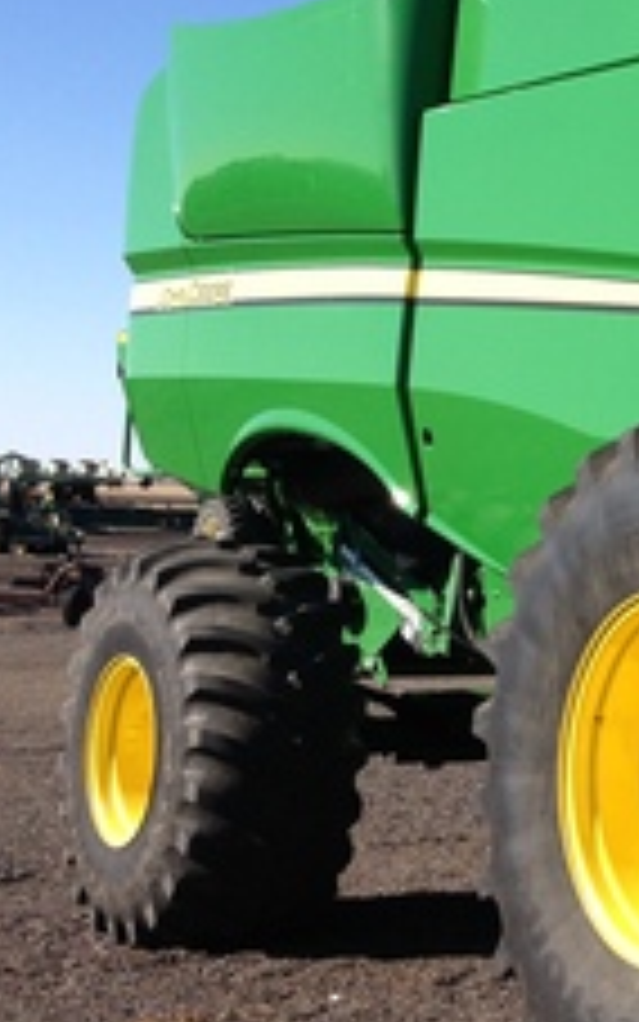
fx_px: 2339
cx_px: 1017
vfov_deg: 24.5
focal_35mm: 84
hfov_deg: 14.3
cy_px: 324
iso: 50
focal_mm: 4.13
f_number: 2.4
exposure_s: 1/989
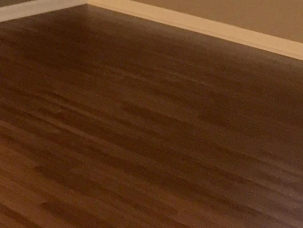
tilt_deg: -4.6
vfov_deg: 13.5
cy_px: -134
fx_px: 893
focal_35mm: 102
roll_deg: -1.8
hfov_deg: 18.5
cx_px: -34
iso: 160
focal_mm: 4.15
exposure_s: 1/16
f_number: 2.2
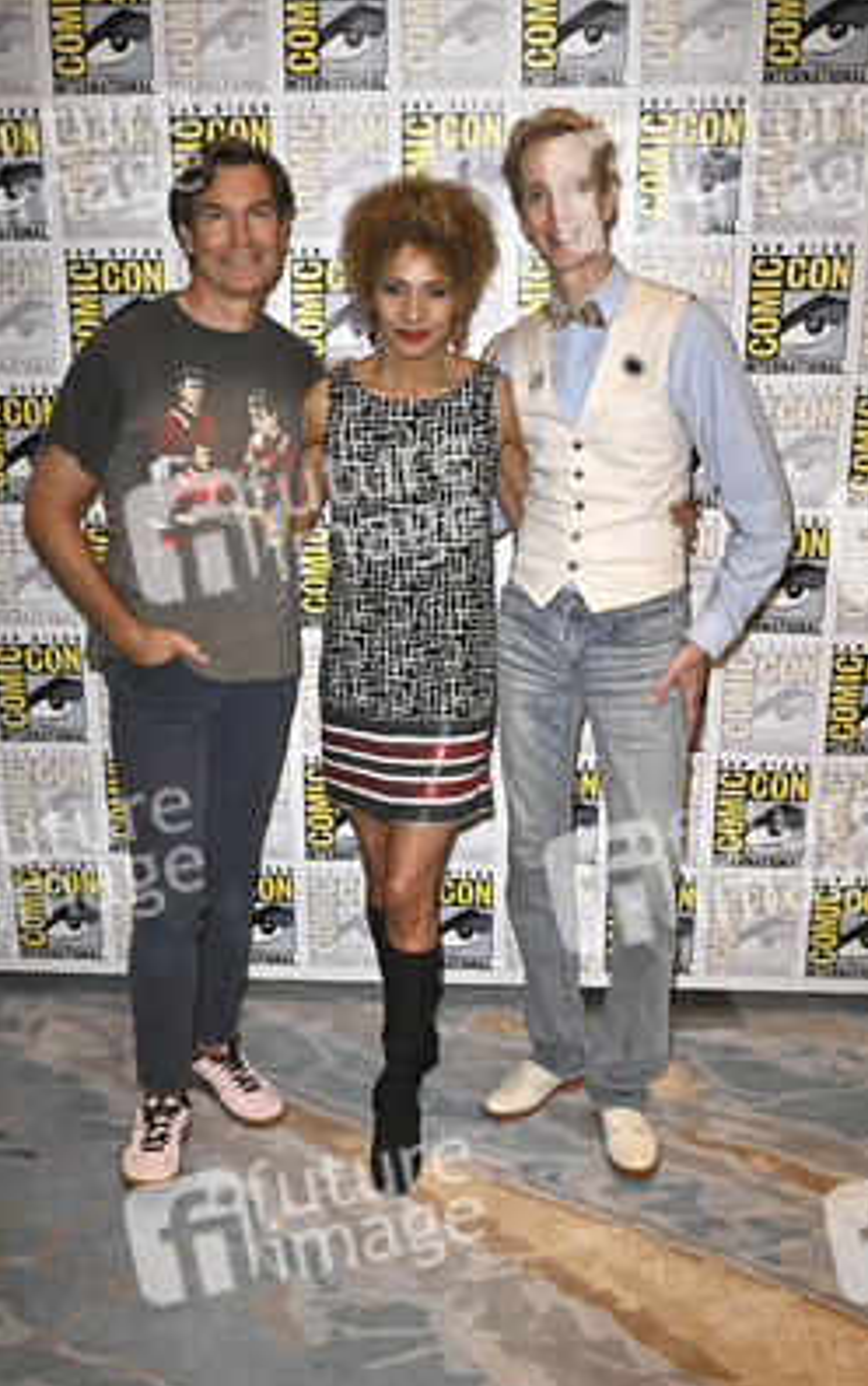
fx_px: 1361
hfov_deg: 35.4
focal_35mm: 36
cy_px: 696
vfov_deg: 54.0
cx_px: 406
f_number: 6.3
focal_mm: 35
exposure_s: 1/250
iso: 2000
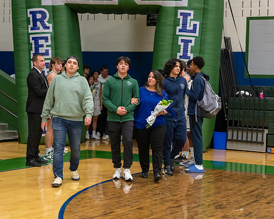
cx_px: 123
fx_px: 649
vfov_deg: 19.2
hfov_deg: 23.8
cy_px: 110
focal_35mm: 80
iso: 5000
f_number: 2.8
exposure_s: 1/320
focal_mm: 70
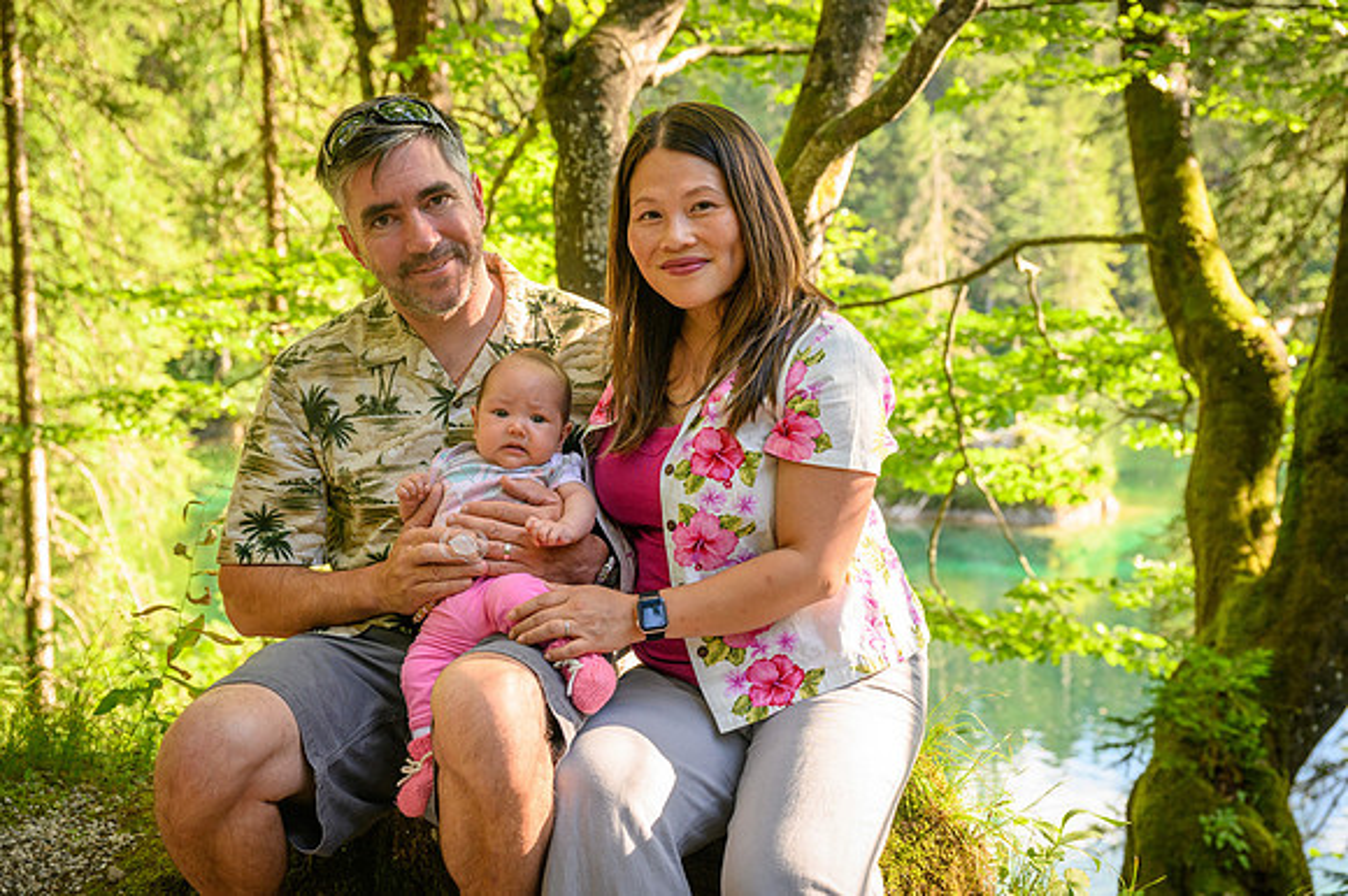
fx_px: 1704
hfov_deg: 43.2
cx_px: 701
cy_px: 430
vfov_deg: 29.5
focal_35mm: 46
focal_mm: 38
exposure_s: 1/200
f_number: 4
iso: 400
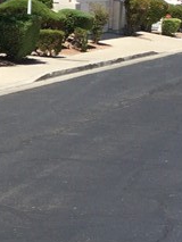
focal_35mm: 149
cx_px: -96
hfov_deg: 9.7
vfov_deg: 13.2
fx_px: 1043
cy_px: 112
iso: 25
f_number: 2.4
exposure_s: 1/1597
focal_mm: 3.3
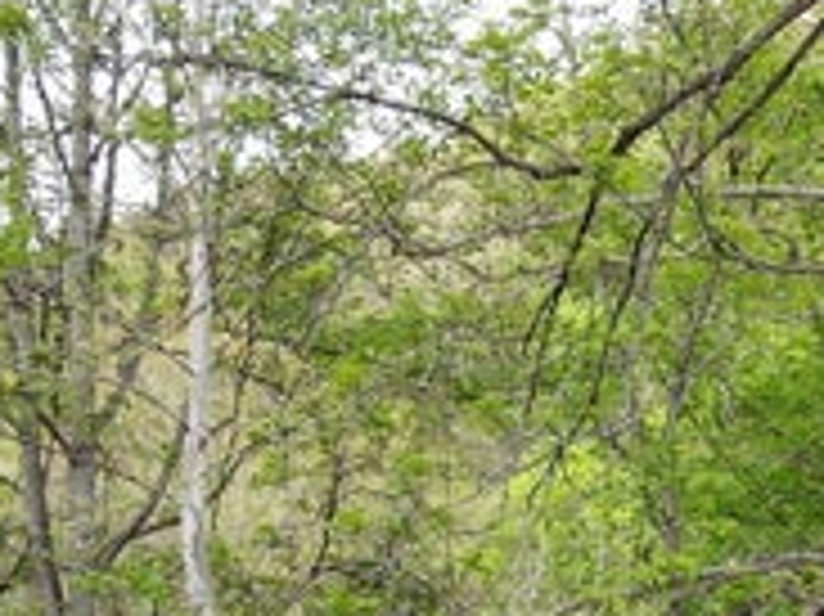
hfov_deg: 17.1
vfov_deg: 12.4
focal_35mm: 112
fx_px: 2664
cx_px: 853
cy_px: 1003
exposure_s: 1/100
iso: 100
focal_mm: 4.5
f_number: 2.8
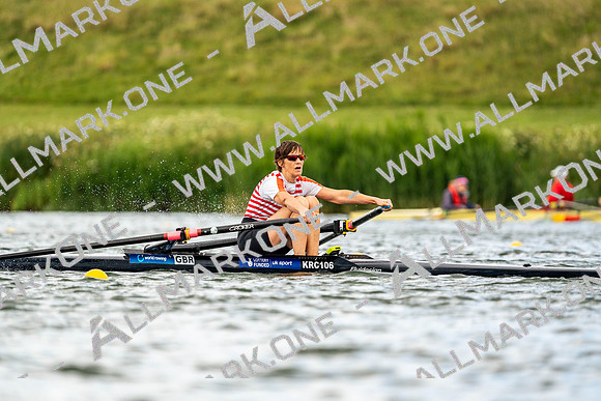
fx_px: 9134
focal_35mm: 547
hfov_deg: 3.8
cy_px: 200
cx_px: 300
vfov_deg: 2.5
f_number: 6.3
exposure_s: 1/2000
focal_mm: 547
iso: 640
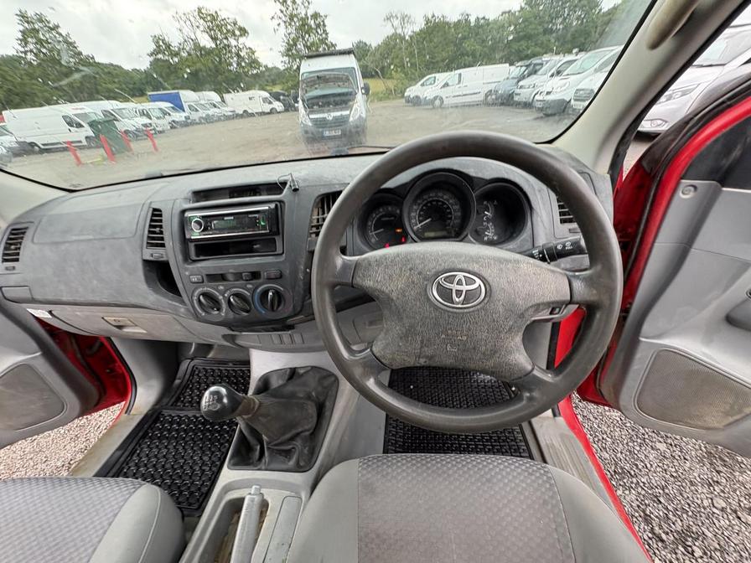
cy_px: 282
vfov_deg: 85.7
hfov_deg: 102.1
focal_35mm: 14
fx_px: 304
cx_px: 376
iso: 125
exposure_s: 1/99
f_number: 2.2
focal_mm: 2.22
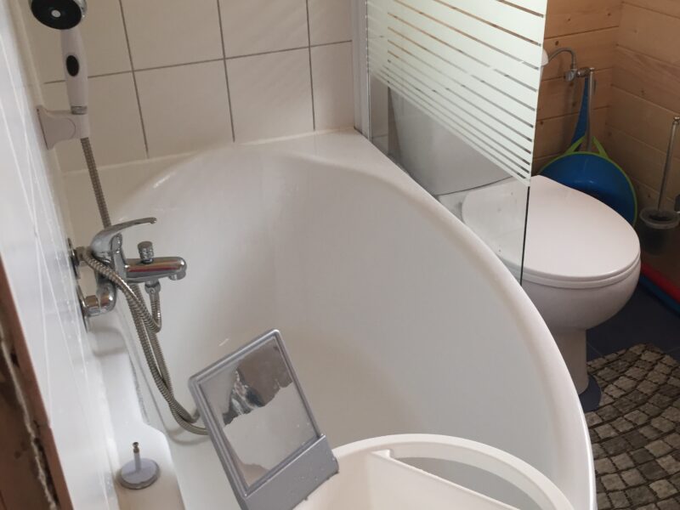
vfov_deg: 48.2
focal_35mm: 29
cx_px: 340
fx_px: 570
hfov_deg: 61.7
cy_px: 255
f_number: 2.2
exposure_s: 1/33
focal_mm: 4.15
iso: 100
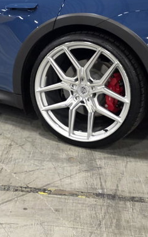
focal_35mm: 66
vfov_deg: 30.7
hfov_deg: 19.4
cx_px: 18
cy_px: 68
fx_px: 426
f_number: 1.7
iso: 400
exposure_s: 1/120
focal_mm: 6.3
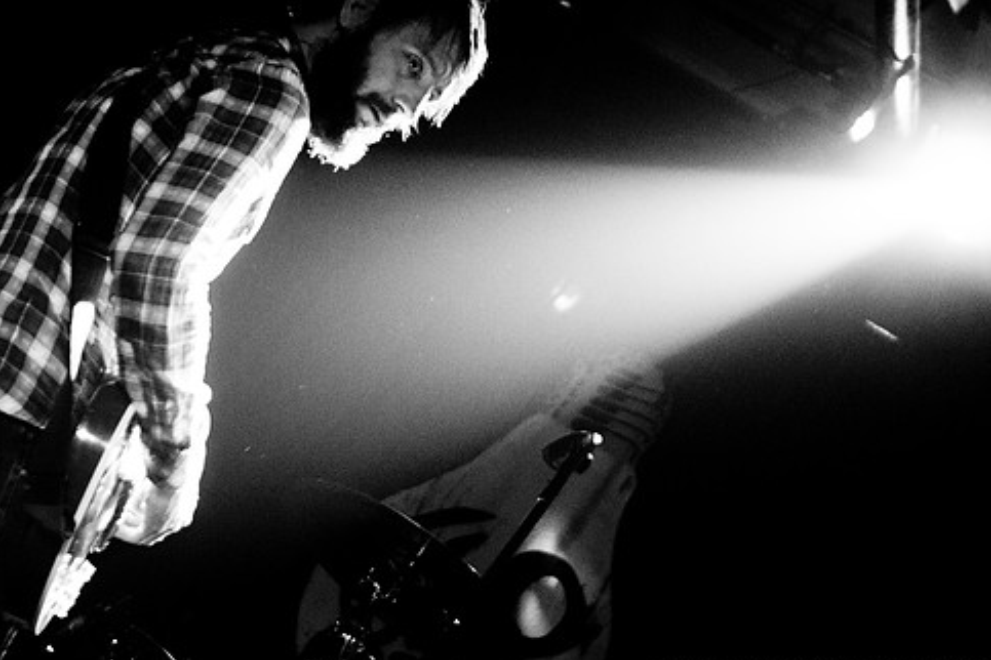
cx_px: 519
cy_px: 298
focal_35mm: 54
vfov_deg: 25.0
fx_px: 1486
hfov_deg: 36.9
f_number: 1.8
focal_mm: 30
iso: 1000
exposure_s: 1/50
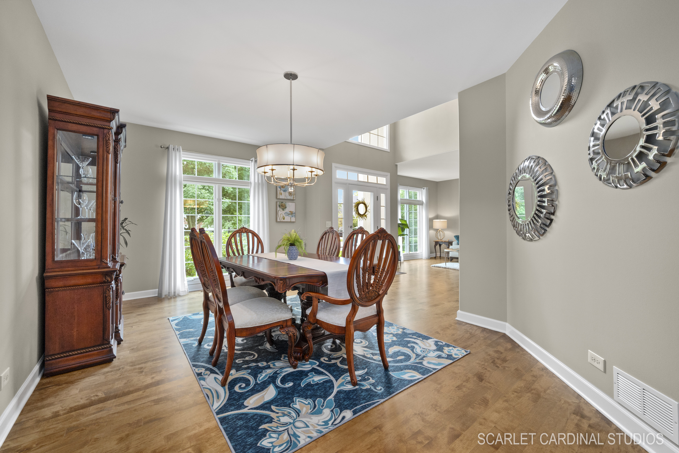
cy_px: 226
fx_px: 264
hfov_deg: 104.2
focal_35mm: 14
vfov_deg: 81.3
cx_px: 340
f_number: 11
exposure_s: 1/6
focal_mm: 14
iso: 640
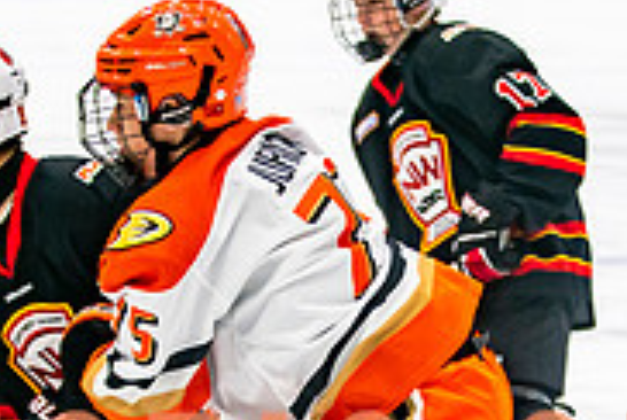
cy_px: 413
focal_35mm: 284
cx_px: 296
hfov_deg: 7.2
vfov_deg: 4.8
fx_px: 4954
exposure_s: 1/640
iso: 1250
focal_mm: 70
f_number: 2.8
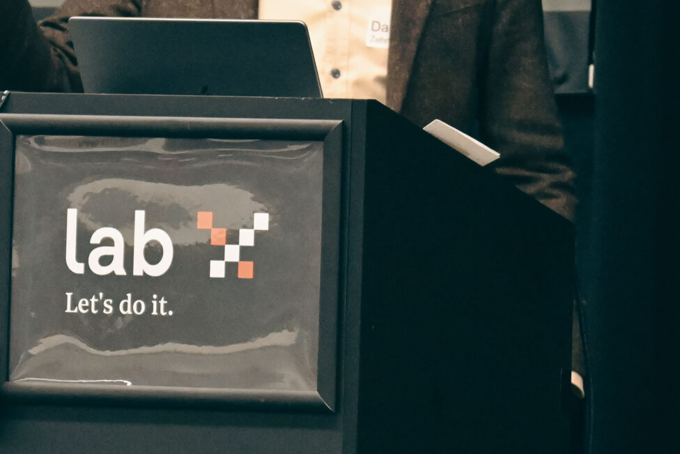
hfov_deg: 2.9
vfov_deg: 1.9
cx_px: 39
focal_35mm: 708
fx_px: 13374
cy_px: 40
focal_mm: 180
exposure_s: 1/125
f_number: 5.6
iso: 8000
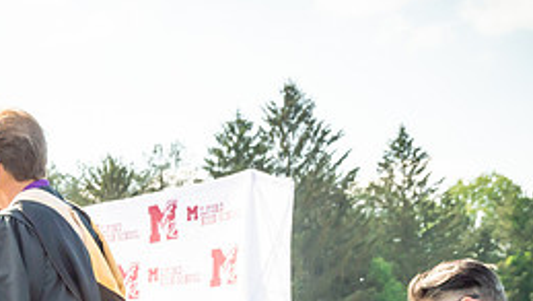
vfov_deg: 9.9
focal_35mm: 119
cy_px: 441
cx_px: 75
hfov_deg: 17.8
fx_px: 1683
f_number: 7.1
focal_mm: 29
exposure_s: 1/500
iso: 200
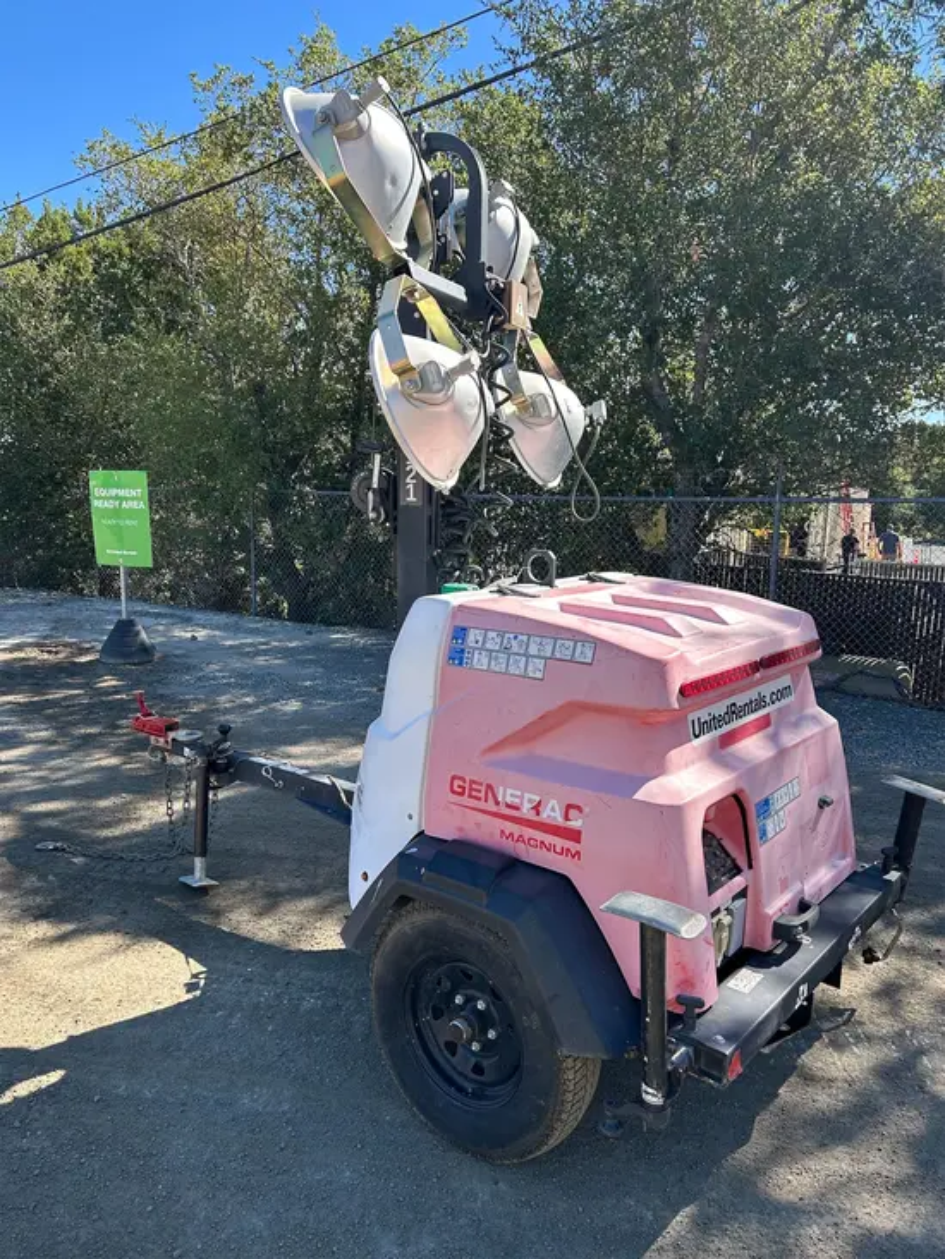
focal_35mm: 26
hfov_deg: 53.1
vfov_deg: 67.3
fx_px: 946
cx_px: 472
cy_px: 630
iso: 50
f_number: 1.5
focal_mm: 5.7
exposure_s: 1/1449
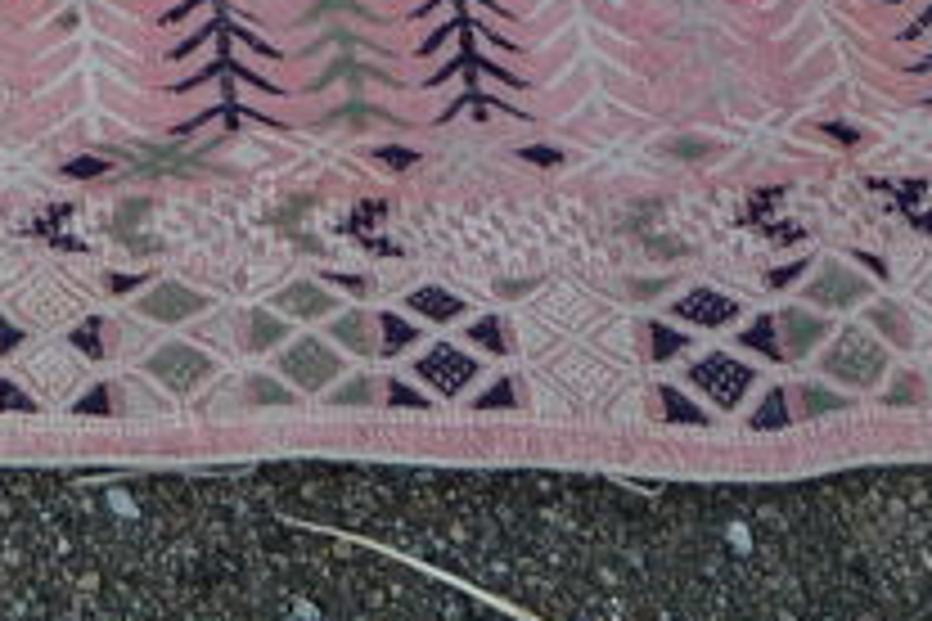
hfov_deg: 13.0
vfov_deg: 8.3
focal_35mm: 151
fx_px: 3909
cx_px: -383
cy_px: -864
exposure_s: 1/100
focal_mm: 5.2
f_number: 3.5
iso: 100
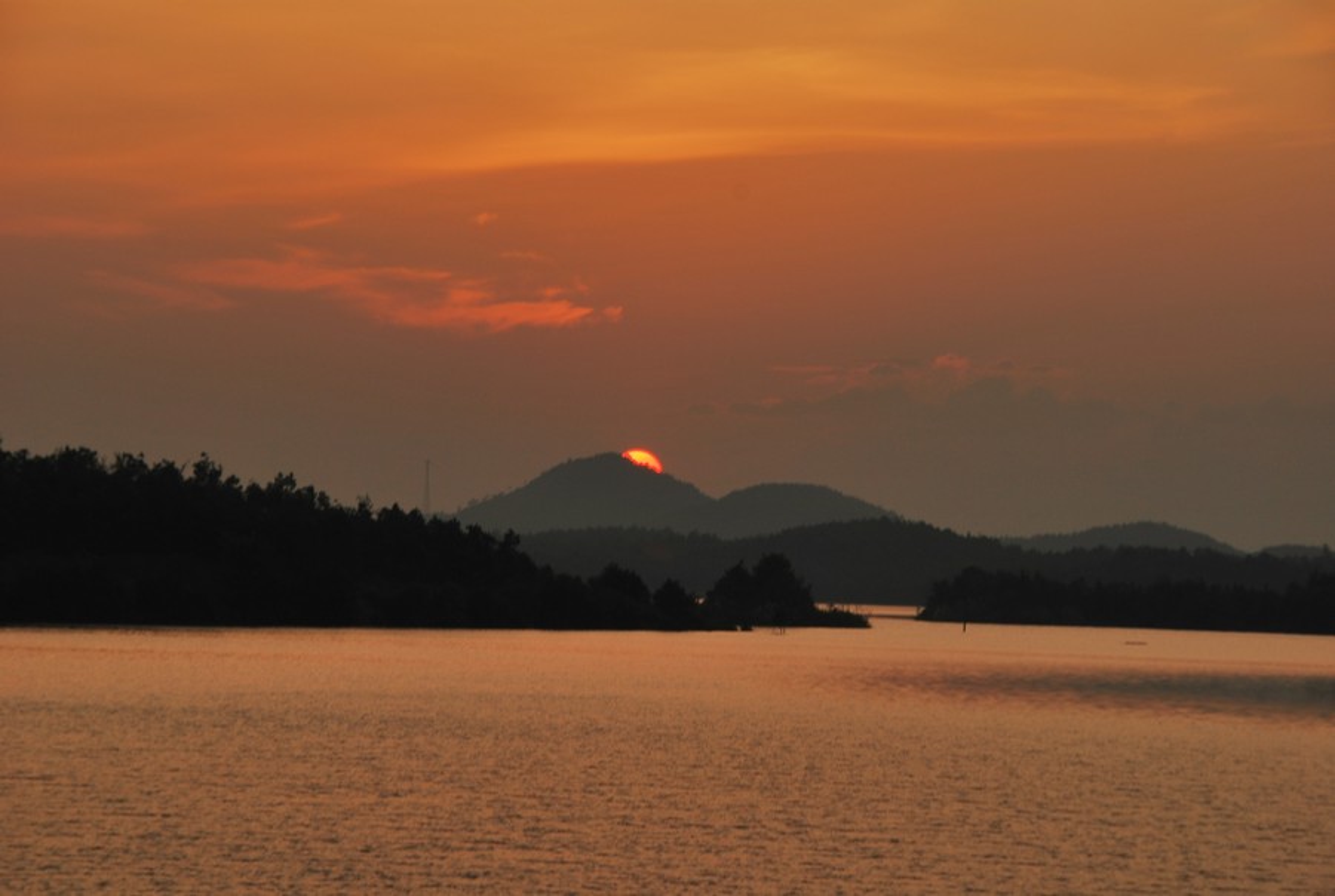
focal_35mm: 147
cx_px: 668
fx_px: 5462
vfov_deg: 9.4
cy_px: 448
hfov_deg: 13.9
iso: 100
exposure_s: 1/80
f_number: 11
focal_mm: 98
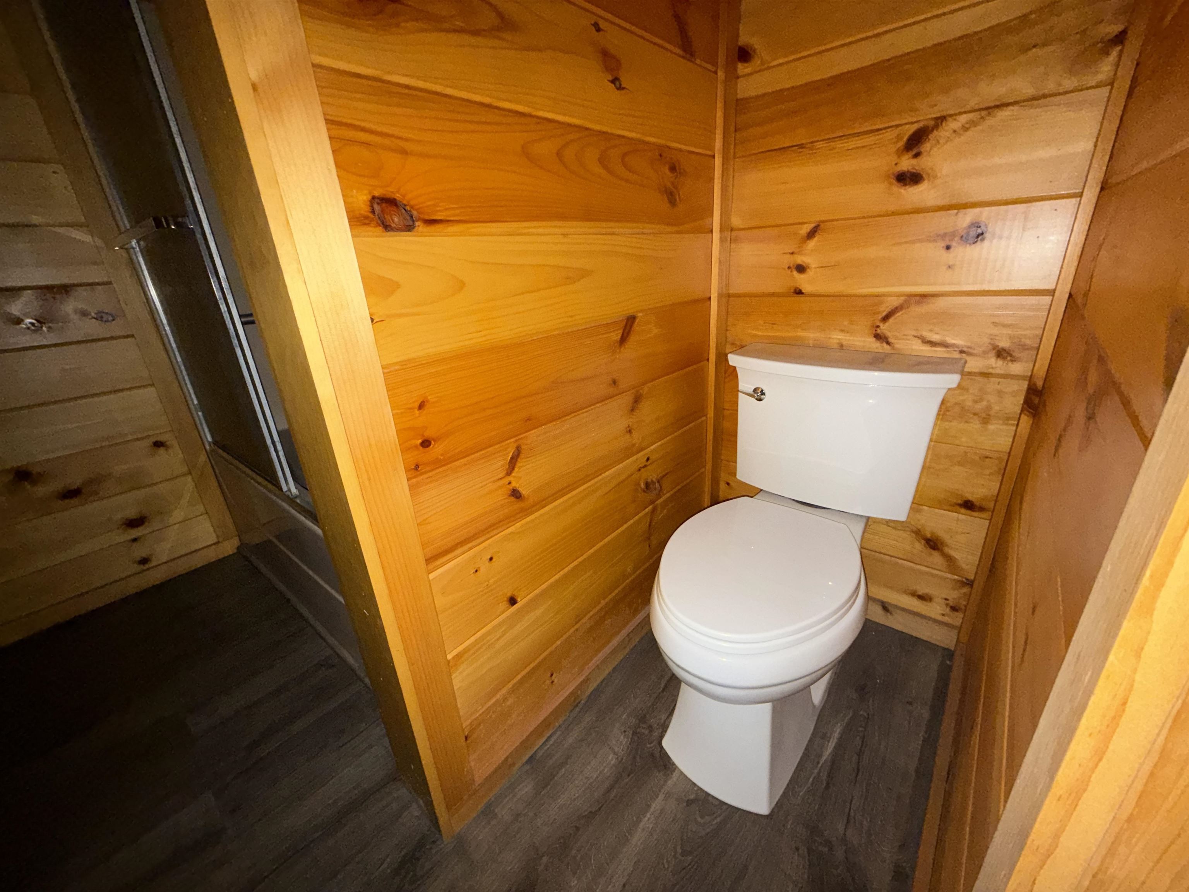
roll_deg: +4.2
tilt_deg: -21.4
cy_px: 446
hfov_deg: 102.1
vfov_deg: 85.7
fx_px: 481
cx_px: 594
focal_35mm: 14
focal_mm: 2.22
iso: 160
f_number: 2.2
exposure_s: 1/30
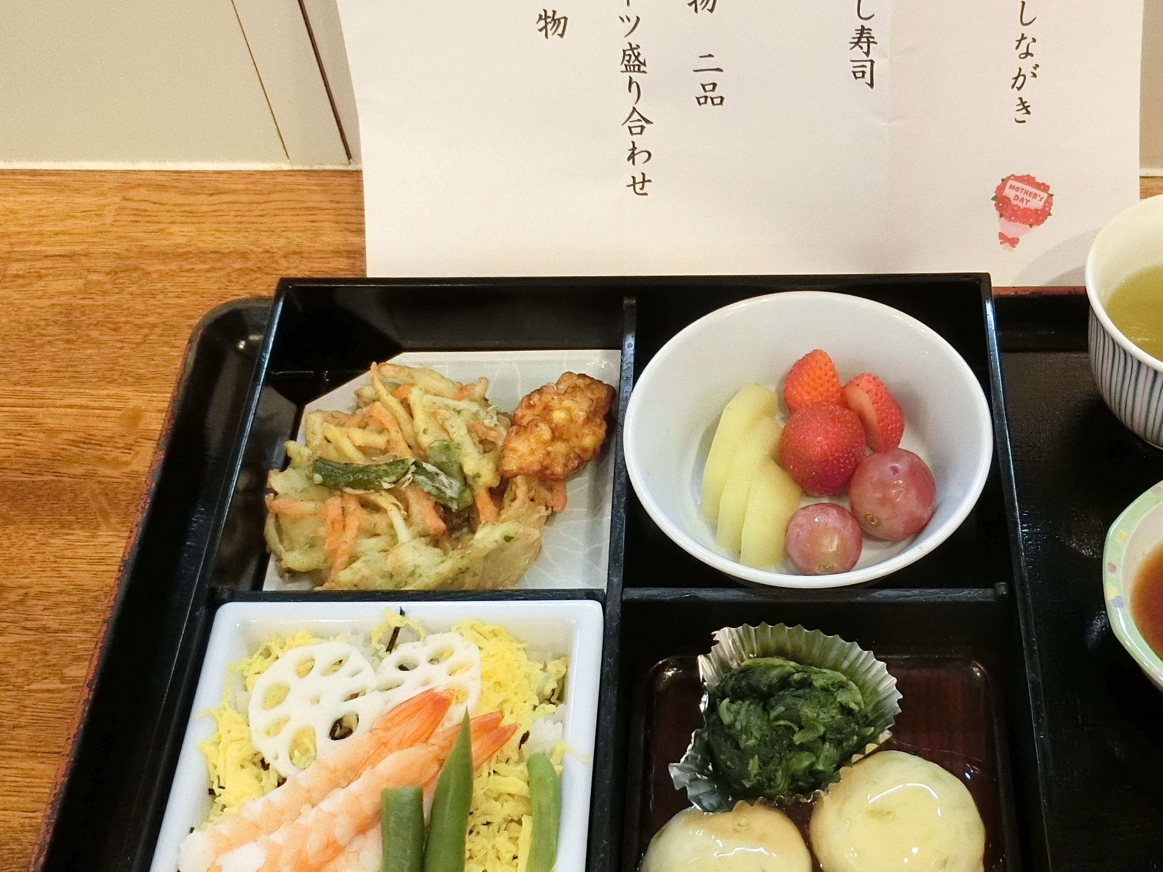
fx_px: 1445
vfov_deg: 33.6
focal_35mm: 43
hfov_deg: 43.1
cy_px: 449
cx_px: 791
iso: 800
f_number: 3.7
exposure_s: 1/125
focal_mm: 5.2
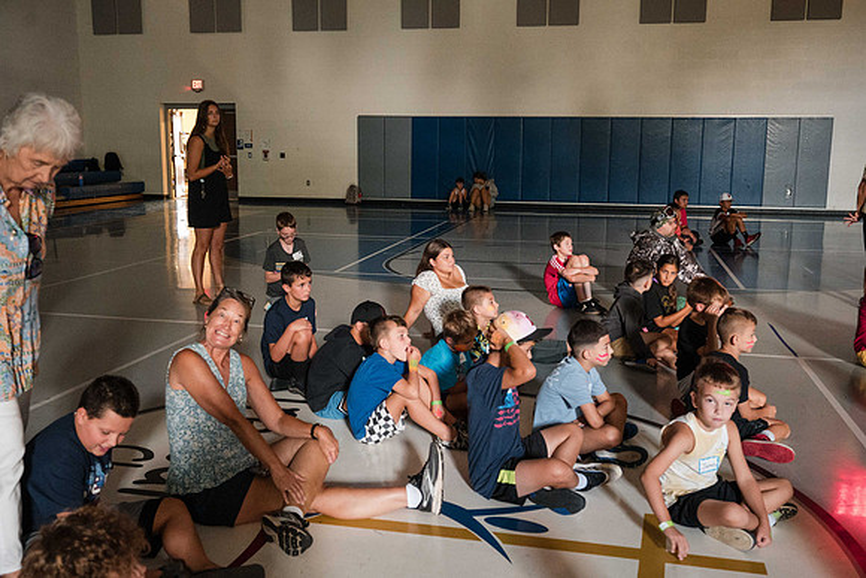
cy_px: 275
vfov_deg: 39.6
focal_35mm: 33
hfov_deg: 56.7
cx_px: 426
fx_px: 803
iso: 8000
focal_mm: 30
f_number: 4
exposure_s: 1/60
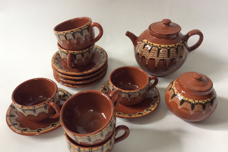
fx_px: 215
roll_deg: +1.9
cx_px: 115
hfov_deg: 55.8
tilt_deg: -41.9
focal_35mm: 34
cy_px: 87
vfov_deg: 38.8
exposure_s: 1/25
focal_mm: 3.3
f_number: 2.4
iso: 80
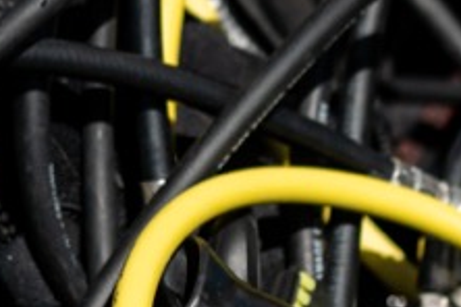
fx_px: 2830
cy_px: -45
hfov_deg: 9.3
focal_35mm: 221
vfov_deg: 6.2
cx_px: 127
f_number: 2
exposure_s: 1/8000
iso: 200
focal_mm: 35
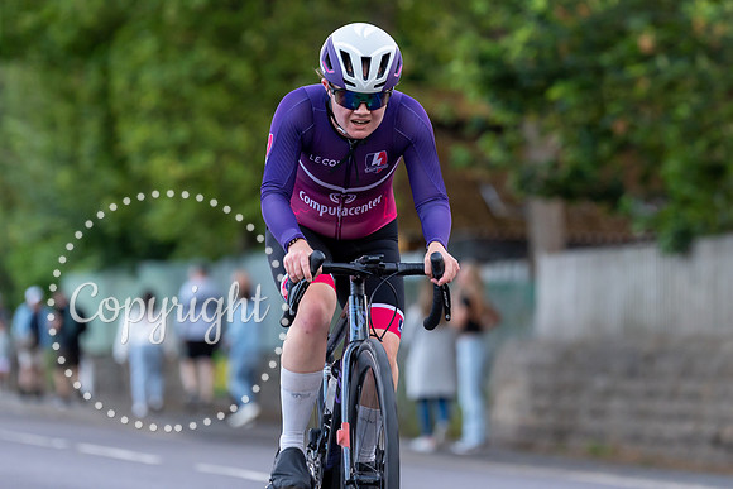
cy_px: 111
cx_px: 443
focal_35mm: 230
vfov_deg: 6.0
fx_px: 4692
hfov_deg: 8.9
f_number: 3.2
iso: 1000
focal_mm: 149
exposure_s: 1/1000
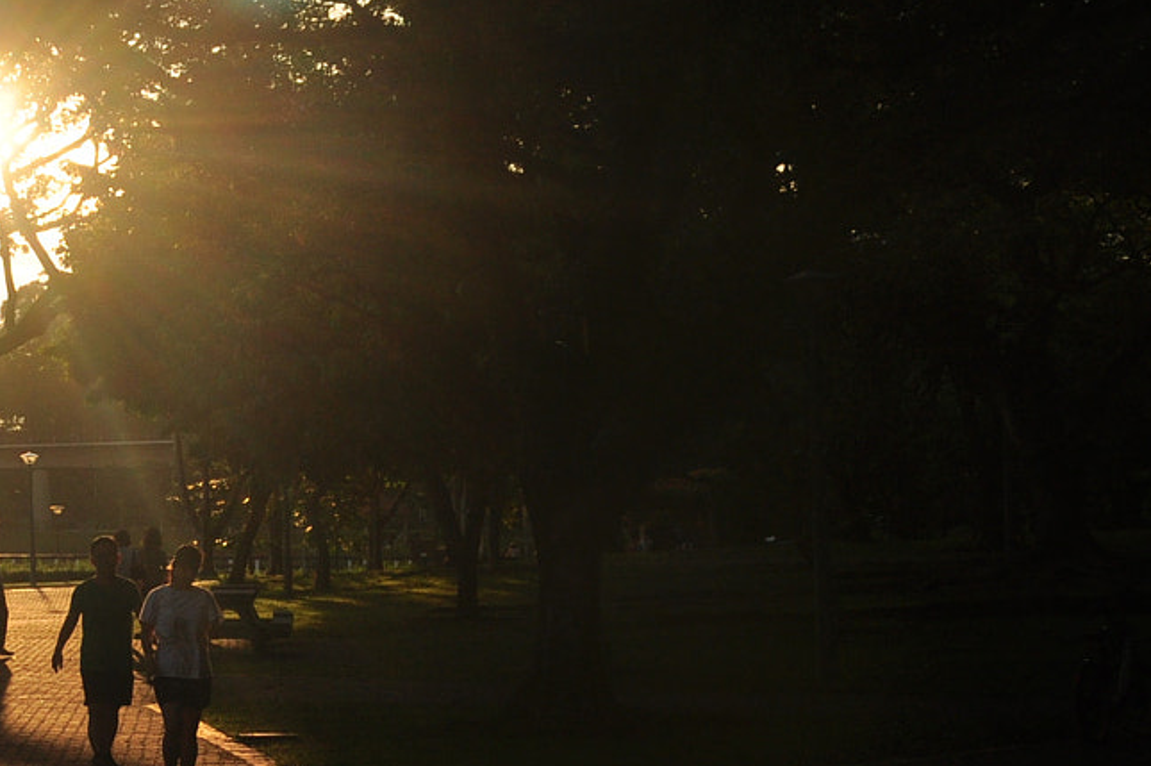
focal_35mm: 119
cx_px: -216
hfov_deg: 16.5
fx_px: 3802
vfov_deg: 11.5
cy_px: 242
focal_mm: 32
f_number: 11
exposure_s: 1/500
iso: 200
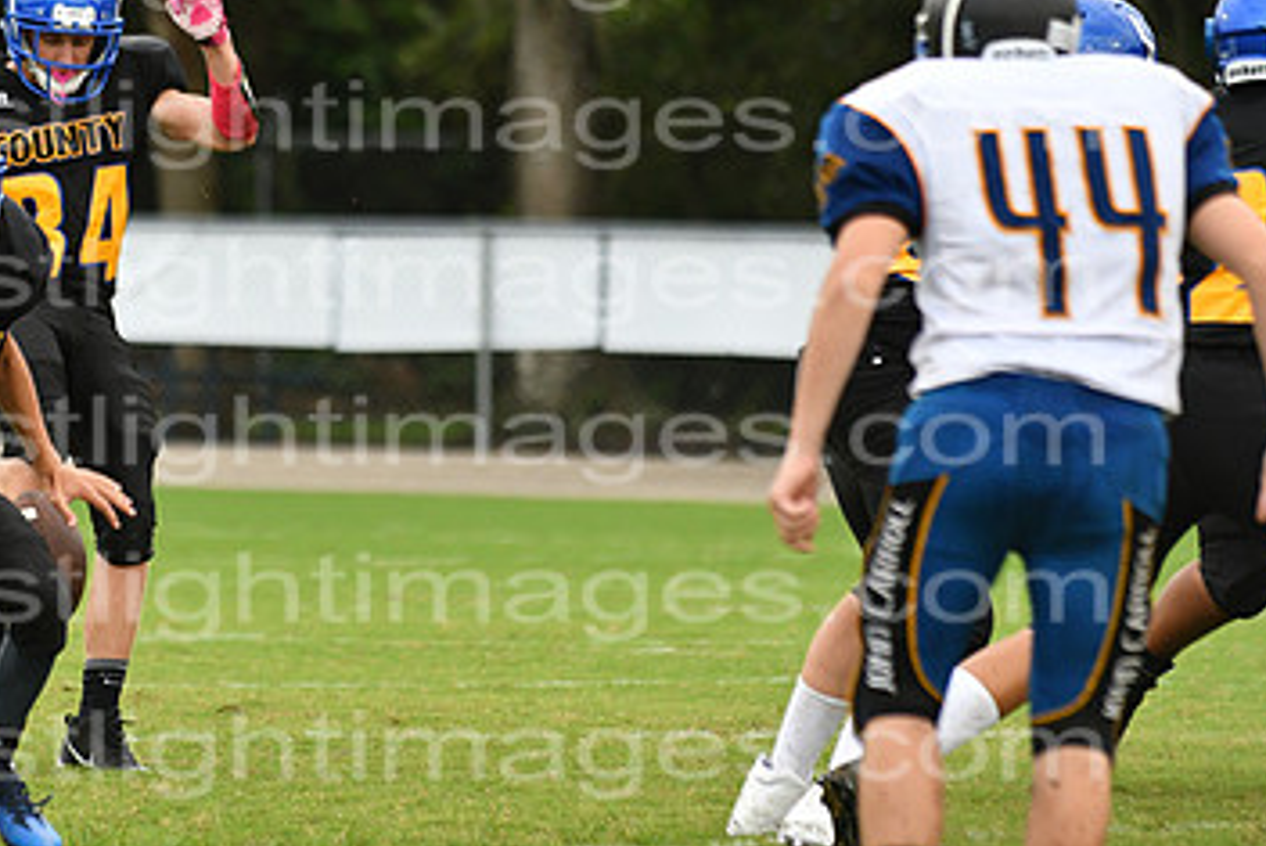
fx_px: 12172
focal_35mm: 346
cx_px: 291
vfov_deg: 4.0
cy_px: 203
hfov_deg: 5.9
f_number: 3.5
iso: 800
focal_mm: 140
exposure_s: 1/2500
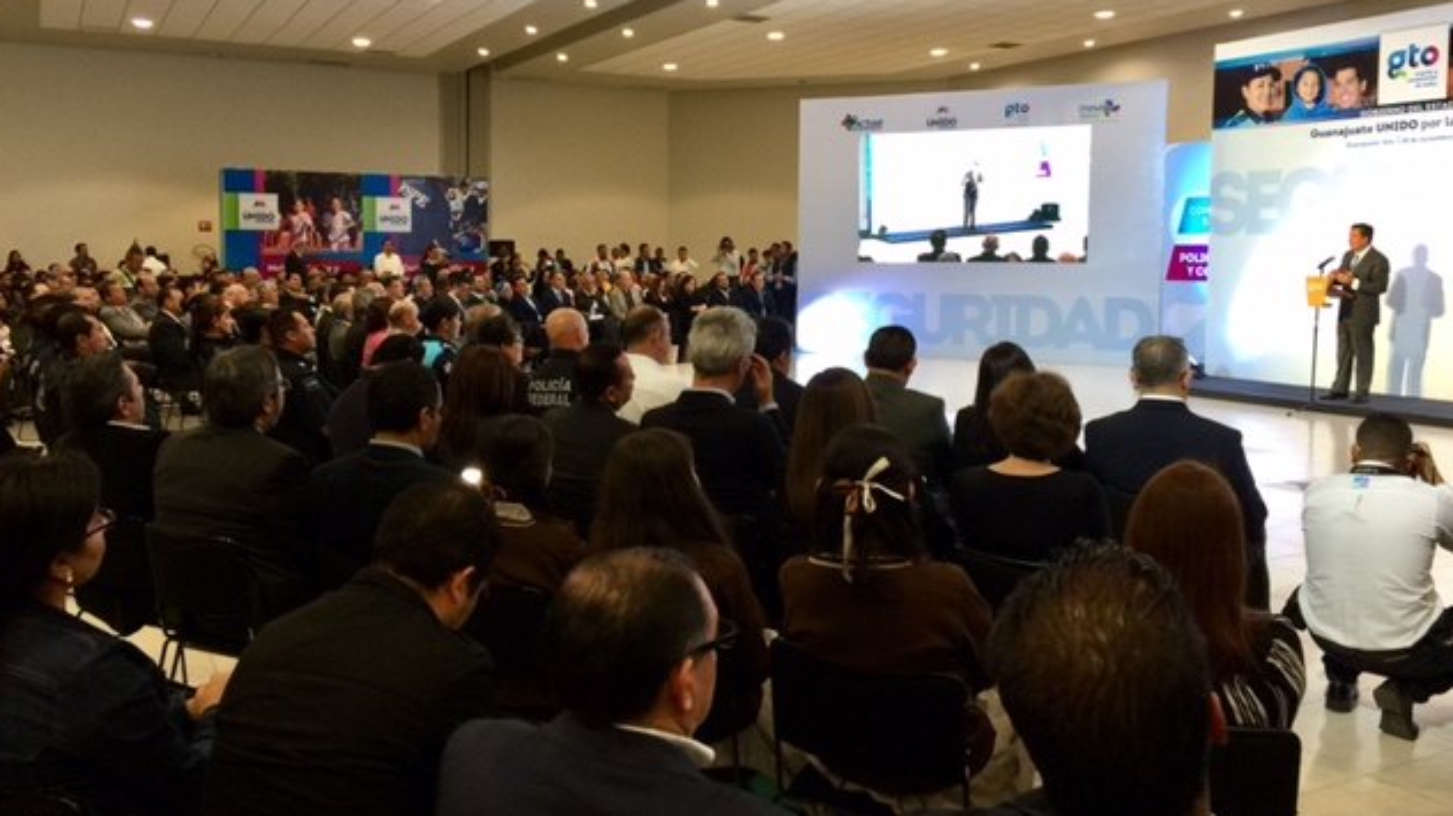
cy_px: 329
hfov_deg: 61.0
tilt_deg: -3.6
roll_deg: -0.1
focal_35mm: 32
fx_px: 1232
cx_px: 720
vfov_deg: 36.5
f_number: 2.2
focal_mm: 4.15
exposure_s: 1/15
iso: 50
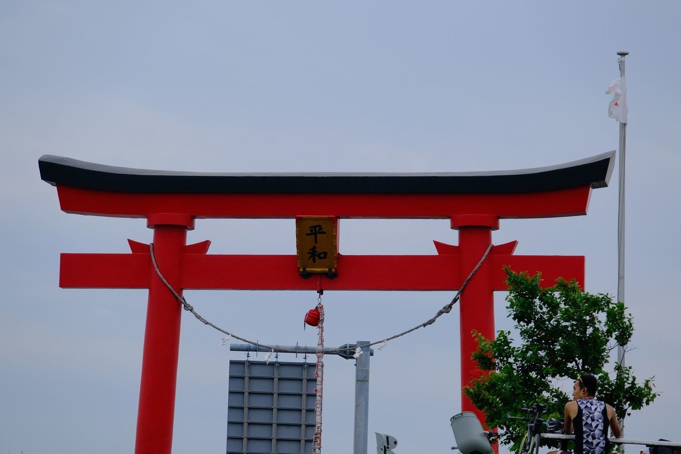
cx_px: 340
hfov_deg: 12.5
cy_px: 227
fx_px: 3121
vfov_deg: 8.3
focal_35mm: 165
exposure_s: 1/1900
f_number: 5.6
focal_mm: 110
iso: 640
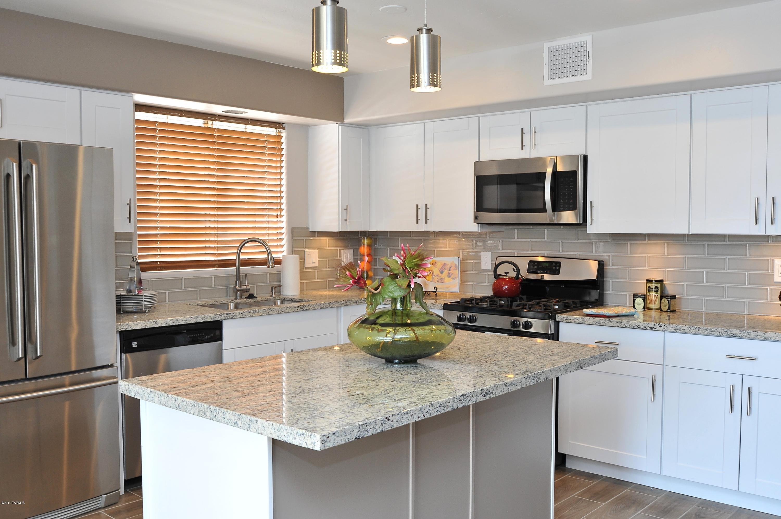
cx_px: 390
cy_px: 260
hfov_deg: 54.5
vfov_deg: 37.8
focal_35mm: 35
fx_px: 759
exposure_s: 1/30
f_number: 8
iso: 640
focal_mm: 35
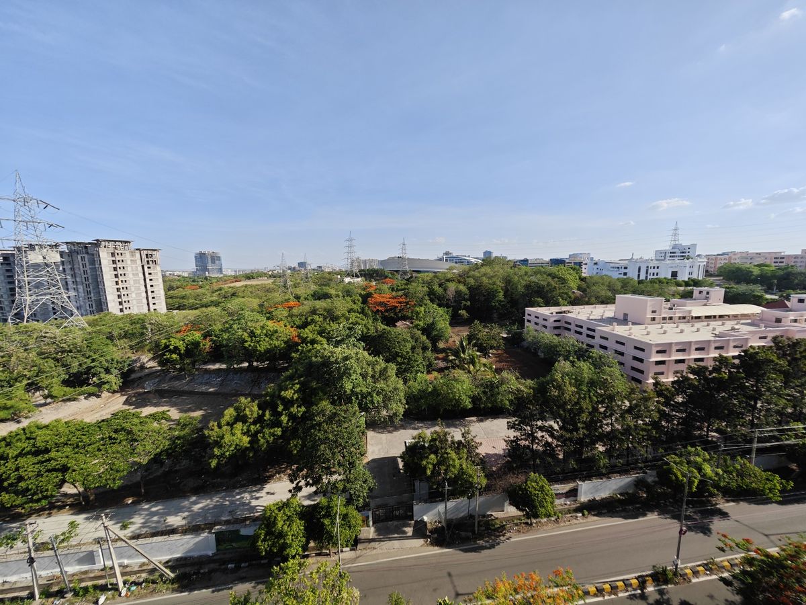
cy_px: 302
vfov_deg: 94.5
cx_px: 403
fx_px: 279
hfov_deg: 110.5
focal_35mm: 12
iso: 125
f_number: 1.8
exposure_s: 1/3606
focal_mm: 2.03
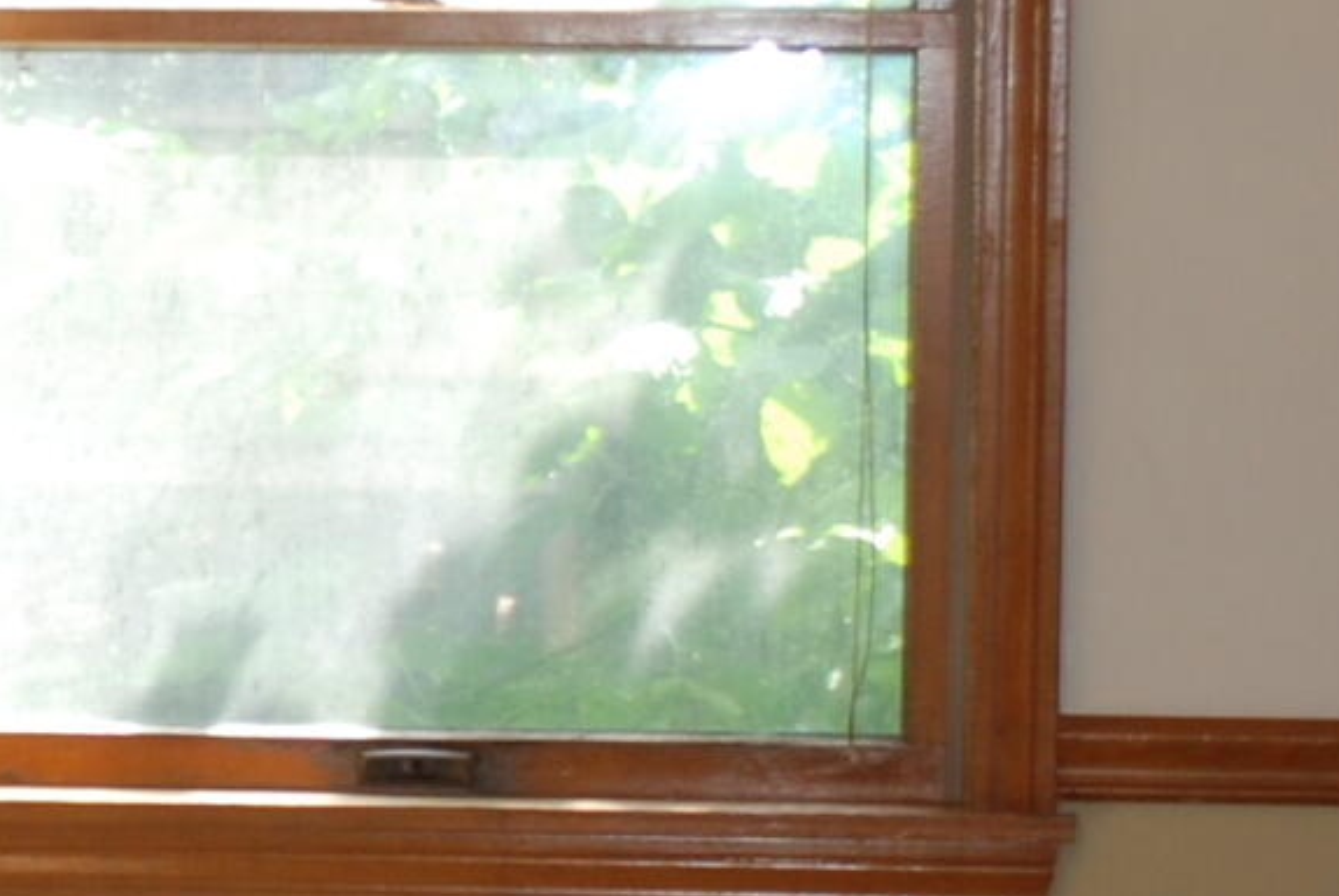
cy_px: 397
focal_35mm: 204
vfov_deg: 6.7
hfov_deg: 10.0
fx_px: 7595
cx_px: -128
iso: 200
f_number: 4
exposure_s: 1/60
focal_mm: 26
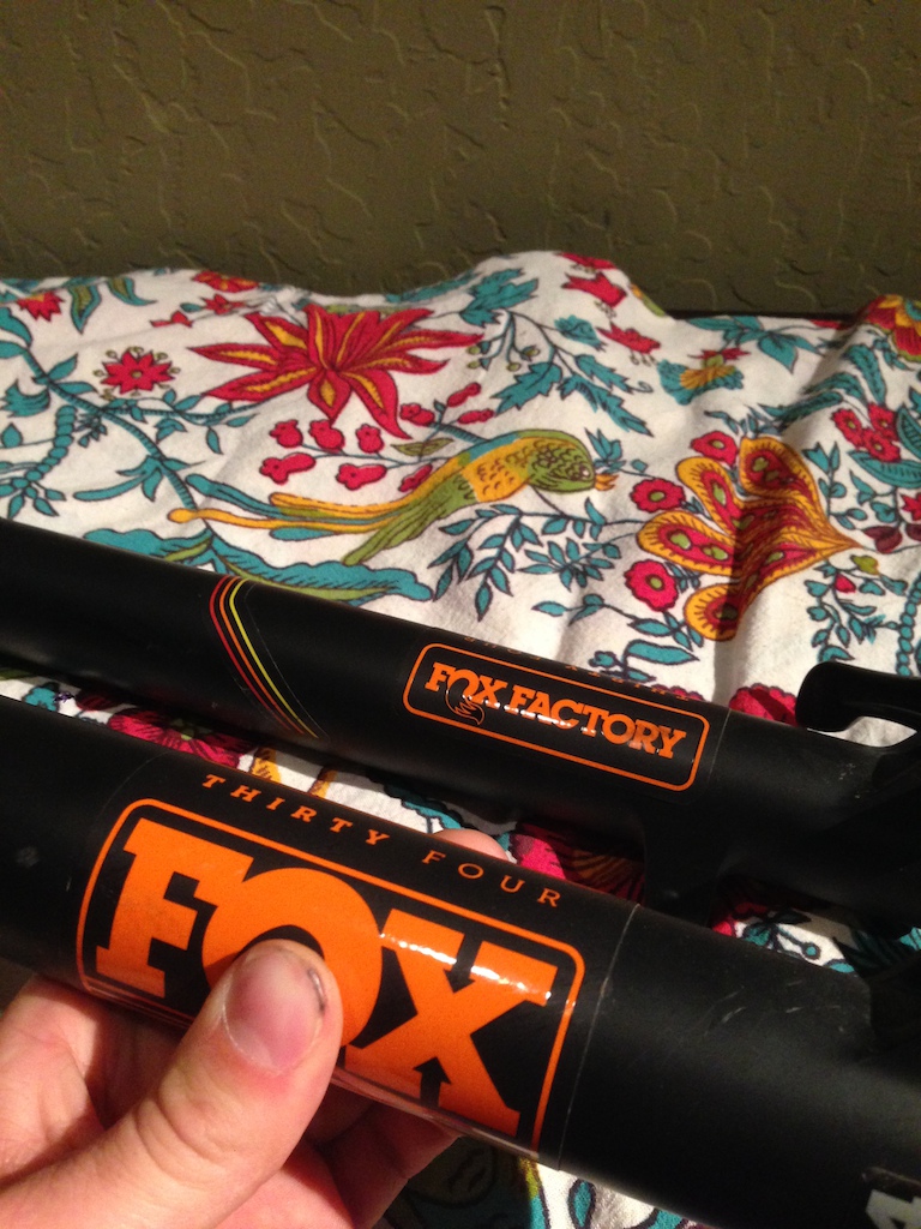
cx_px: 460
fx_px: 1171
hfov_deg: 42.9
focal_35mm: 33
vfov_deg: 55.4
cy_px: 614
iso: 250
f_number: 2.4
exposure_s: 1/20
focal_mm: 4.12
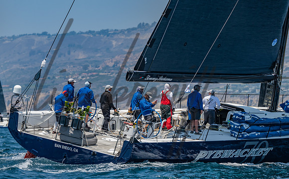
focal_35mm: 320
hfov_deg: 6.6
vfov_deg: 4.1
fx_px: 2508
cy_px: 71
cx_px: 127
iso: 320
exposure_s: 1/1600
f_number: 5.6
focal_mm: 260
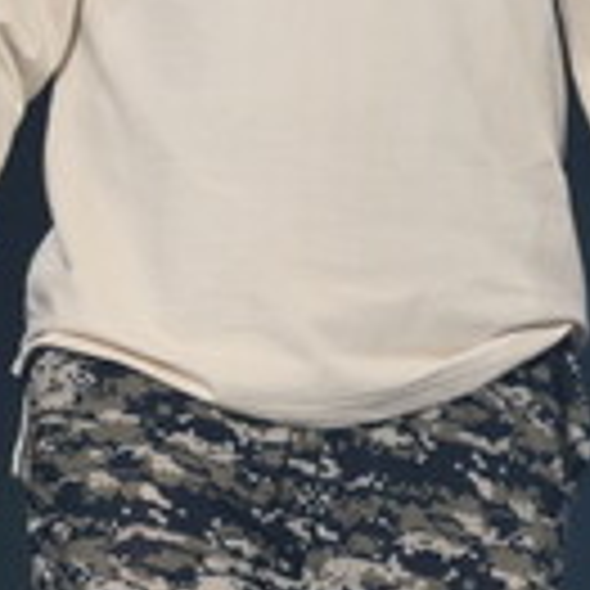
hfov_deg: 3.0
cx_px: 1022
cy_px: 329
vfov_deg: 3.0
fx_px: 11223
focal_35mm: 582
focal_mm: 100
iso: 1250
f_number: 6.3
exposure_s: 1/200
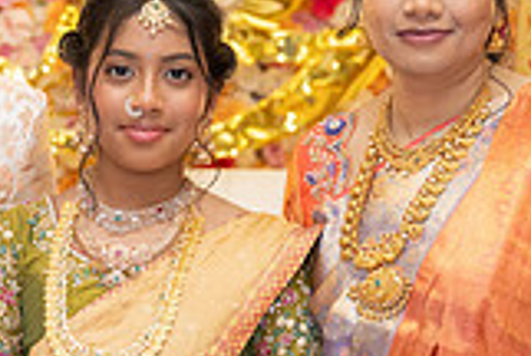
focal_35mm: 211
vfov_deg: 6.5
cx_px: -26
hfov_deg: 9.7
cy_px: 358
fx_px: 3118
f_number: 3.5
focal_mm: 58
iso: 1000
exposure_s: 1/160
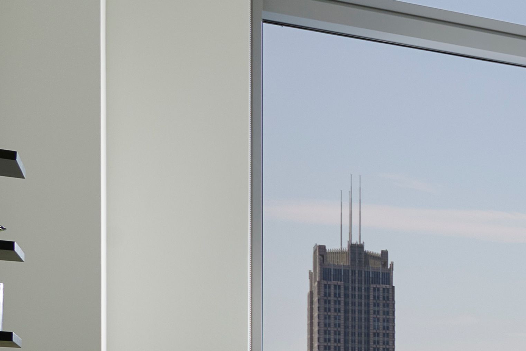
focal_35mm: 79
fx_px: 1154
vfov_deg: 16.3
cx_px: 1000
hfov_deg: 18.6
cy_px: 460
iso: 320
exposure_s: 1/400
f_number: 11
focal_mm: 20
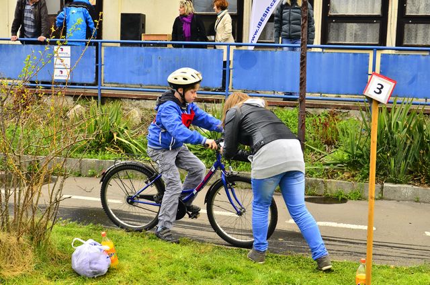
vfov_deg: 23.7
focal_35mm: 57
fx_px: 679
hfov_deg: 35.1
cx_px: 215
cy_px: 142
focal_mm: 38
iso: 200
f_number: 8
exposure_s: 1/60
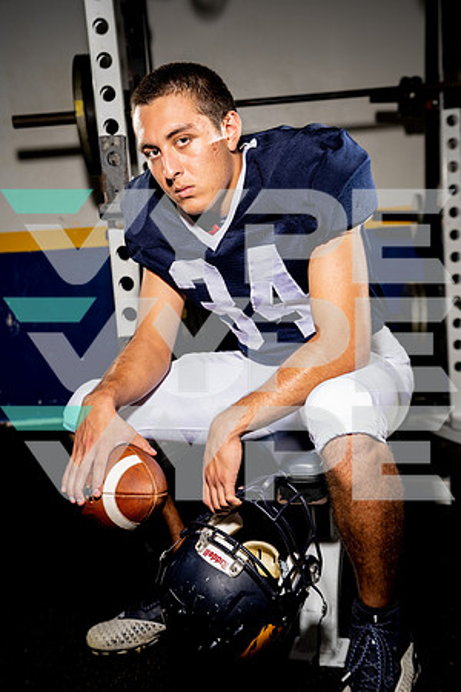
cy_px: 346
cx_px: 230
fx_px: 903
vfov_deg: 41.9
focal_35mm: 47
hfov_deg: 28.6
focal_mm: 47
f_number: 4.5
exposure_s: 1/250
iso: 200
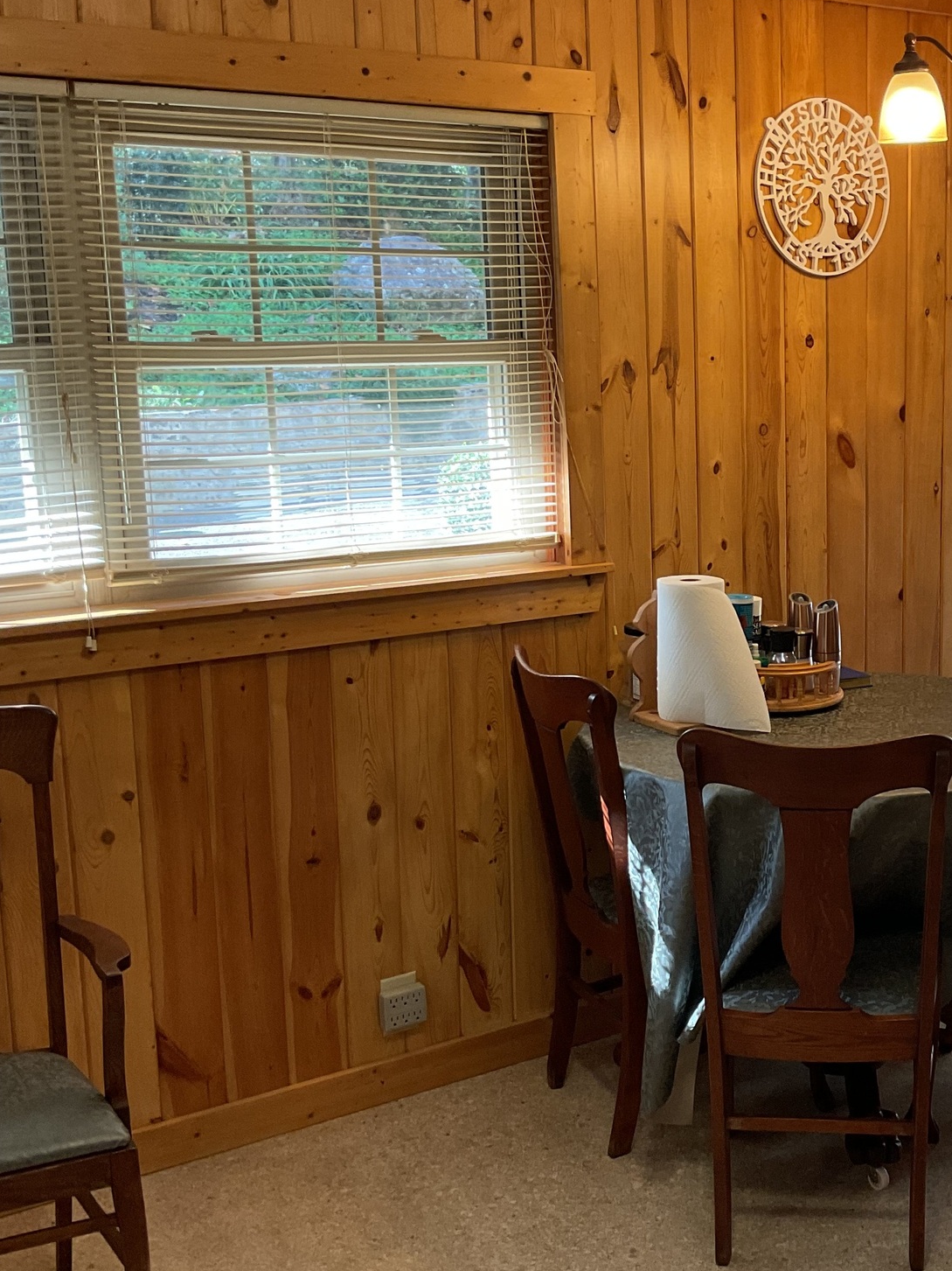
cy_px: 634
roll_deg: -0.5
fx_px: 1688
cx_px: 754
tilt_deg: -10.0
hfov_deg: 30.8
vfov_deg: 41.2
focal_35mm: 46
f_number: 1.8
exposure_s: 1/60
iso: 50
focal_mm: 3
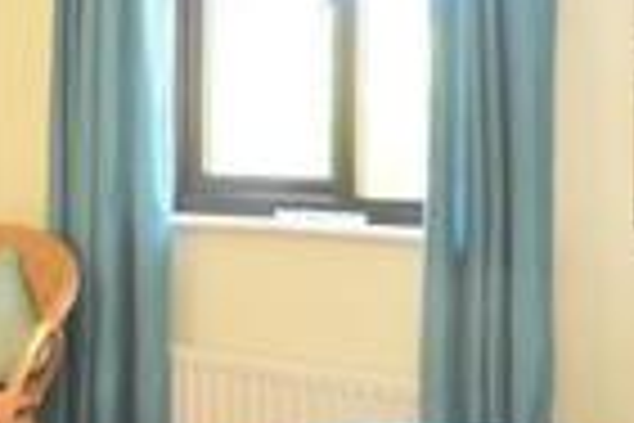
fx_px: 1479
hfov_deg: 23.5
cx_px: 54
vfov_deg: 16.2
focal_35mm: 84
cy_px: 97
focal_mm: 12
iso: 200
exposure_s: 1/8
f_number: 5
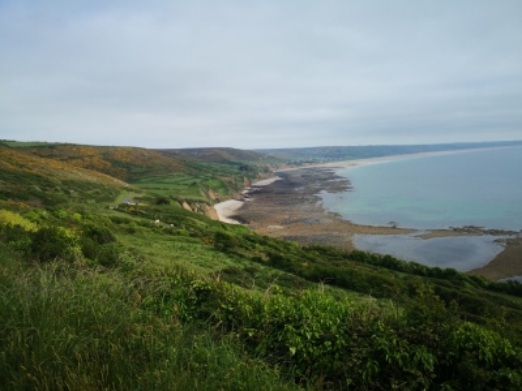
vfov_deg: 51.4
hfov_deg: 65.3
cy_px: 196
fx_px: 407
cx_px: 261
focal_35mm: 27
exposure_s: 1/1385
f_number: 1.6
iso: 50
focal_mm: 3.95
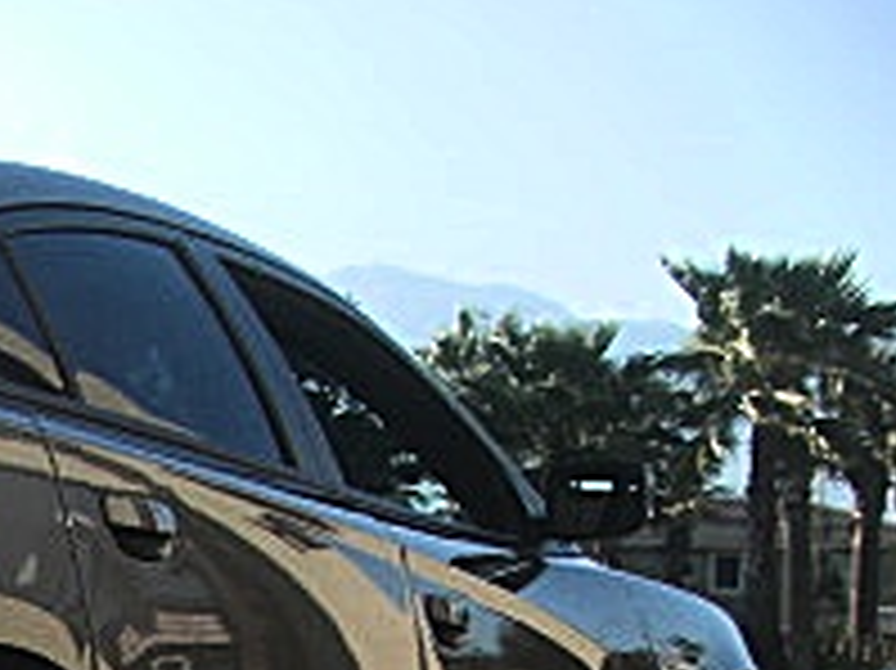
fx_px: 3001
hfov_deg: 15.7
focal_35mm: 116
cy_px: 1057
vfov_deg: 12.1
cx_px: -419
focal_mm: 6.3
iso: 50
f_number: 2.8
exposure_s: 1/400
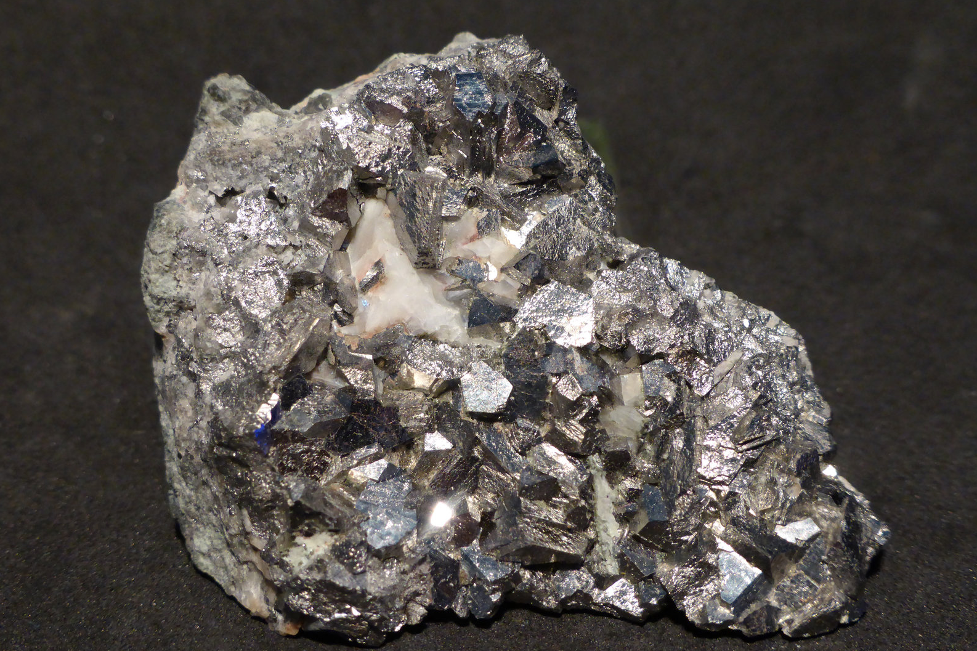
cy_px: 327
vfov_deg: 21.2
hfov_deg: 31.4
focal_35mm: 64
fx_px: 1737
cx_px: 485
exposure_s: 1/30
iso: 400
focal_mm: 10.3
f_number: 4.7
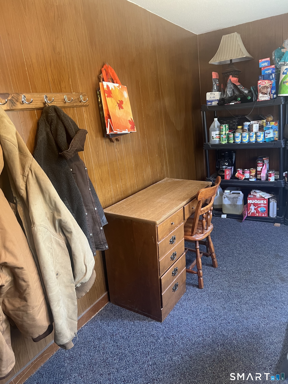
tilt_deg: -14.0
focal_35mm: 26
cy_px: 192
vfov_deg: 67.3
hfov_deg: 53.1
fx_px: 288
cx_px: 144
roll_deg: +7.1
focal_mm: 5.7
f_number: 1.5
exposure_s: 1/60
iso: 250
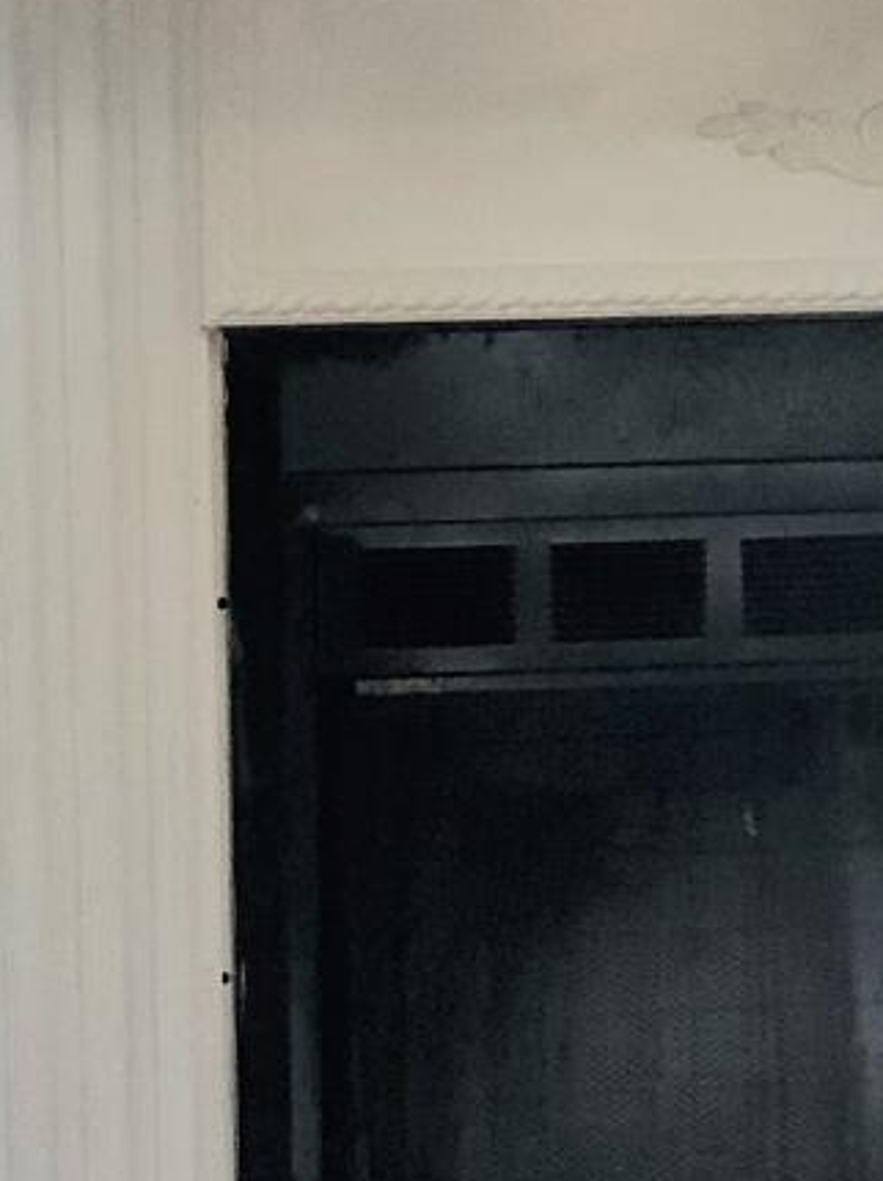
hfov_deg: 5.6
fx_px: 9061
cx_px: 866
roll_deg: -0.1
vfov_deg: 7.4
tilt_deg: -12.7
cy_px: 1655
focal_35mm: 266
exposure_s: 1/30
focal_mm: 6.6
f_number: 2.8
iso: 50
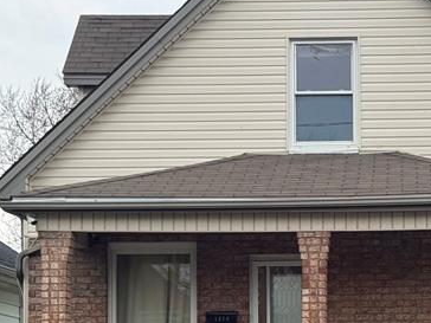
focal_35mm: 135
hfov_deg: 14.5
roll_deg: +0.8
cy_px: 306
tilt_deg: +3.5
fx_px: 1681
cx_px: 358
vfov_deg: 10.9
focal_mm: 6.76
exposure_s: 1/2342
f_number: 1.78
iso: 64
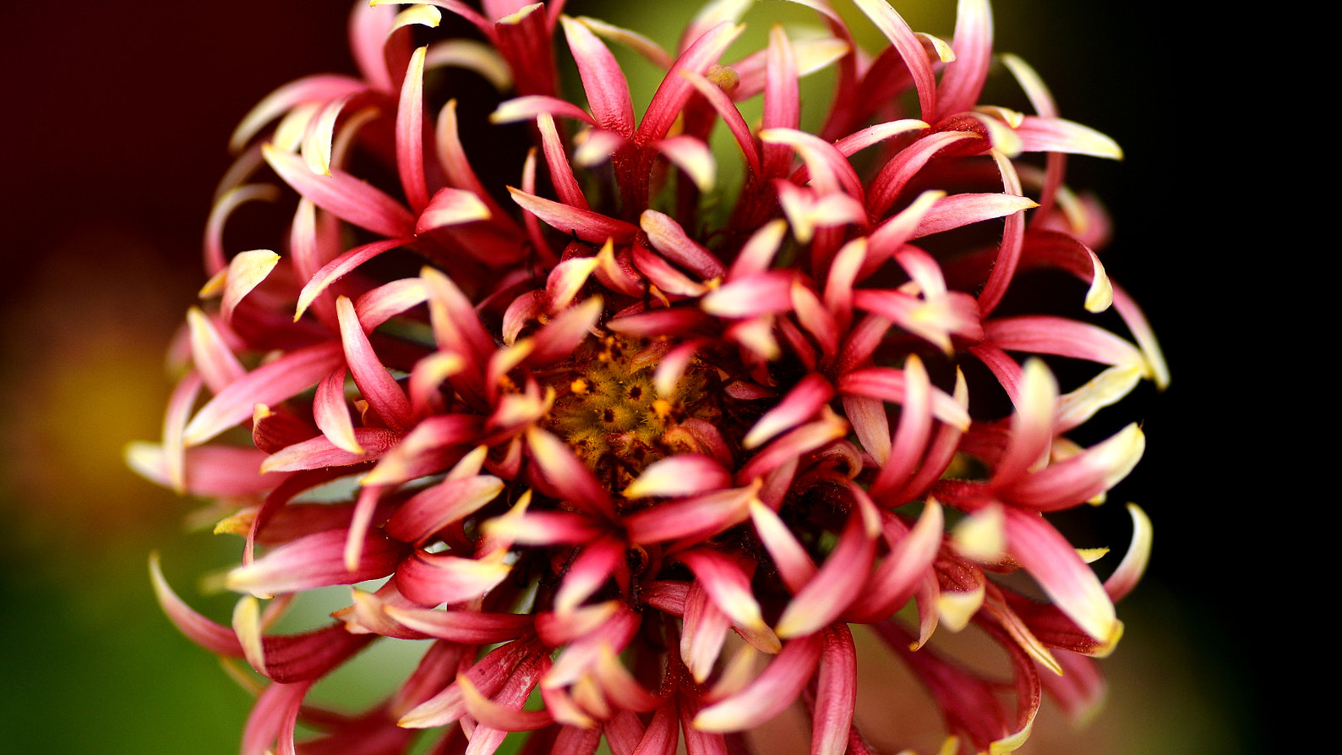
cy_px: 439
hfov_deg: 22.5
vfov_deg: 12.7
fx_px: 3380
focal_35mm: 95
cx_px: 670
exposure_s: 1/2000
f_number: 4
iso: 200
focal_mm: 90
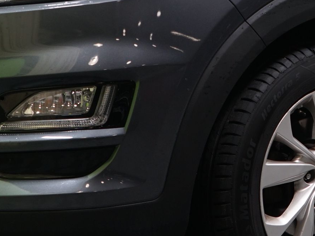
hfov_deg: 14.2
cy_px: -1
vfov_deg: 10.7
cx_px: 289
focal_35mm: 137
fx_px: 1247
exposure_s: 1/25
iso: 320
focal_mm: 32
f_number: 4.5
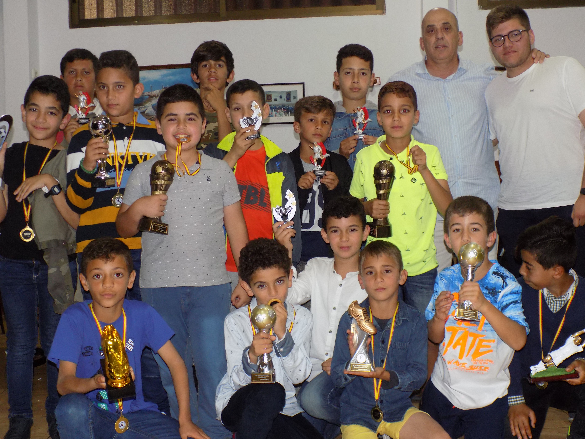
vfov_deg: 31.5
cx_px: 292
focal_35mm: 46
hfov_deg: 41.2
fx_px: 777
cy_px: 220
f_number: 3.7
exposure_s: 1/30
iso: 280
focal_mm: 8.1
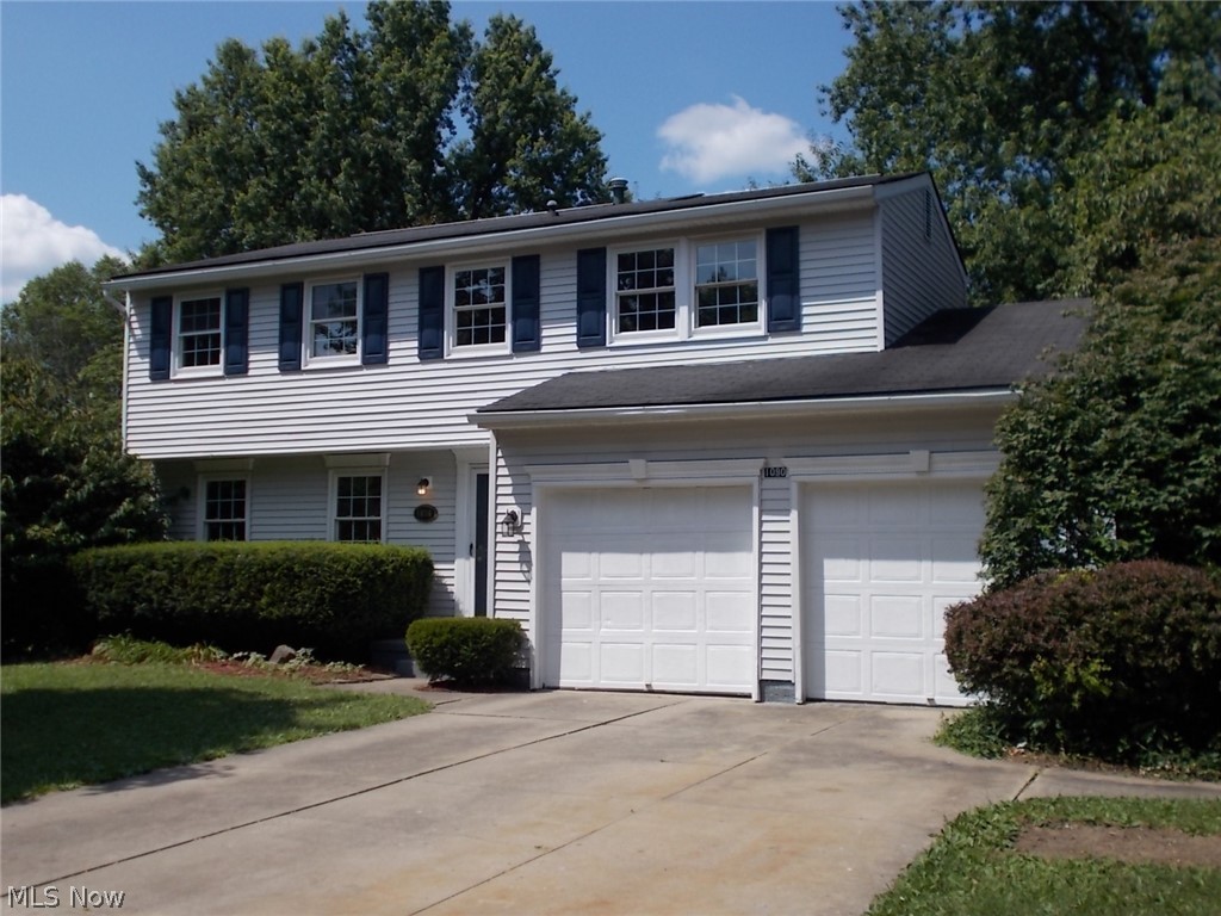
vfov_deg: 36.8
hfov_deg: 47.9
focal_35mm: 39
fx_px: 1376
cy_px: 458
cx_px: 610
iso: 80
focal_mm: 6.9
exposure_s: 1/200
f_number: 9.8
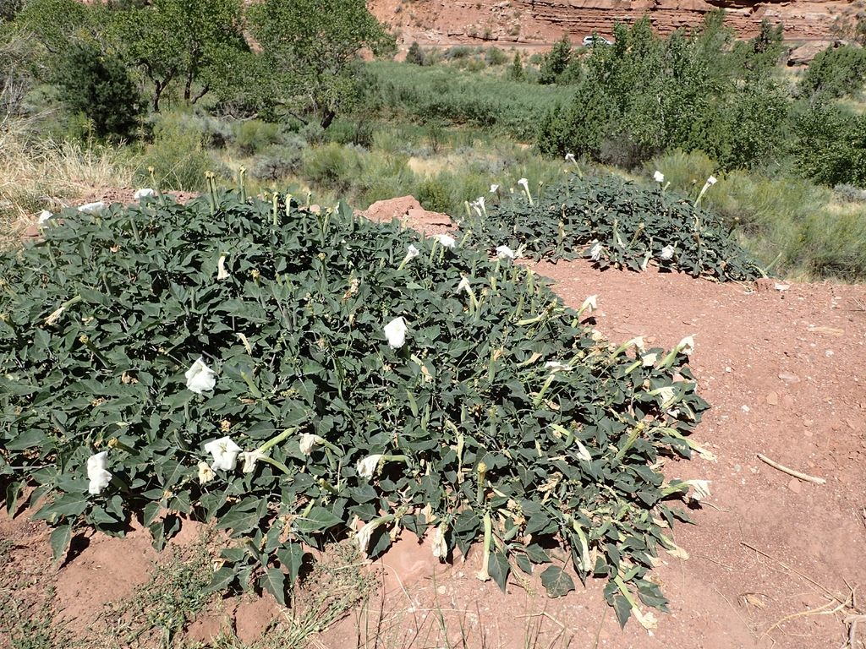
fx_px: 625
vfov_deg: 54.9
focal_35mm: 25
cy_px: 324
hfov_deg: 69.4
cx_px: 433
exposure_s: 1/200
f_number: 8
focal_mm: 4.5
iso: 100
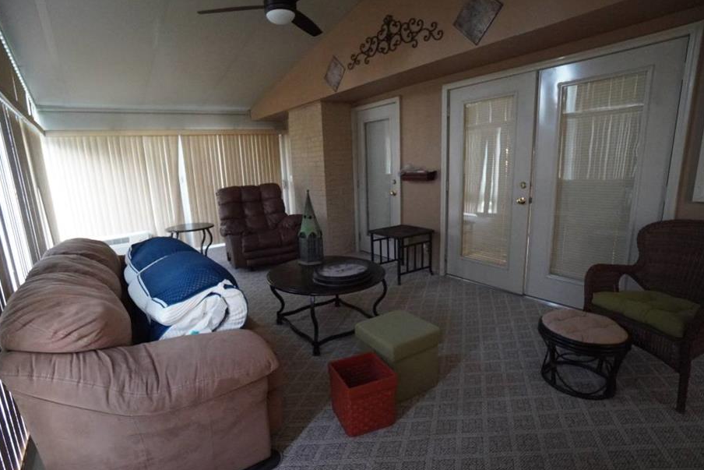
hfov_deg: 93.1
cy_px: 240
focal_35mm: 17
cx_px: 326
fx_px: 332
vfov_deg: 70.5
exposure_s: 1/60
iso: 6400
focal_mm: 10
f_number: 4
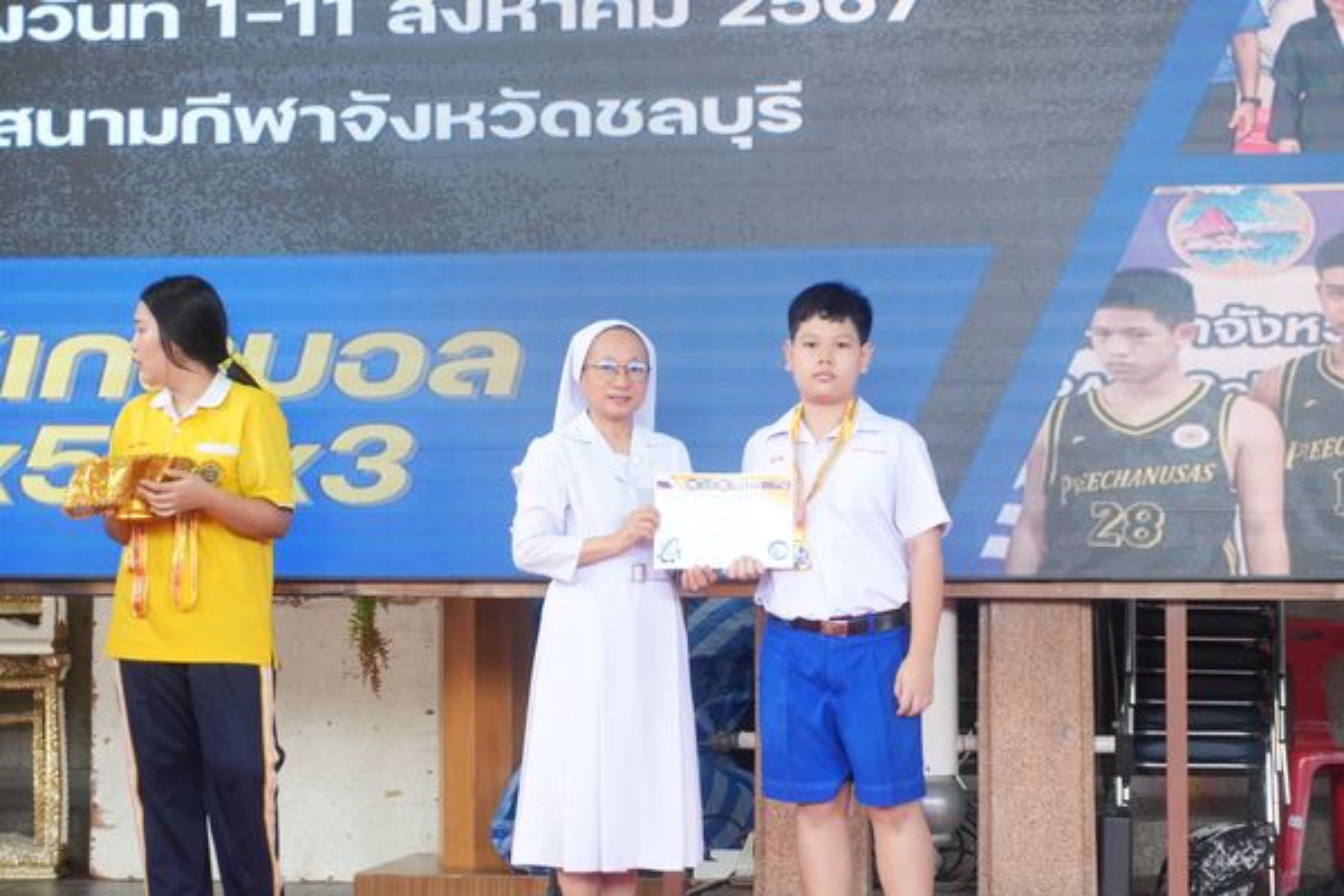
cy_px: 448
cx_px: 672
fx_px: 2800
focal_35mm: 75
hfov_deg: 27.0
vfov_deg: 18.2
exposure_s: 1/100
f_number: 5.6
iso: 1600
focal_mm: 50
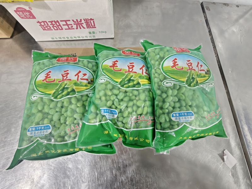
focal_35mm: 15
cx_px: 126
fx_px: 109
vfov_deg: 81.7
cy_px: 94
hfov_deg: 98.2
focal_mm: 2.3
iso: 8000
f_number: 2
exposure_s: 1/63
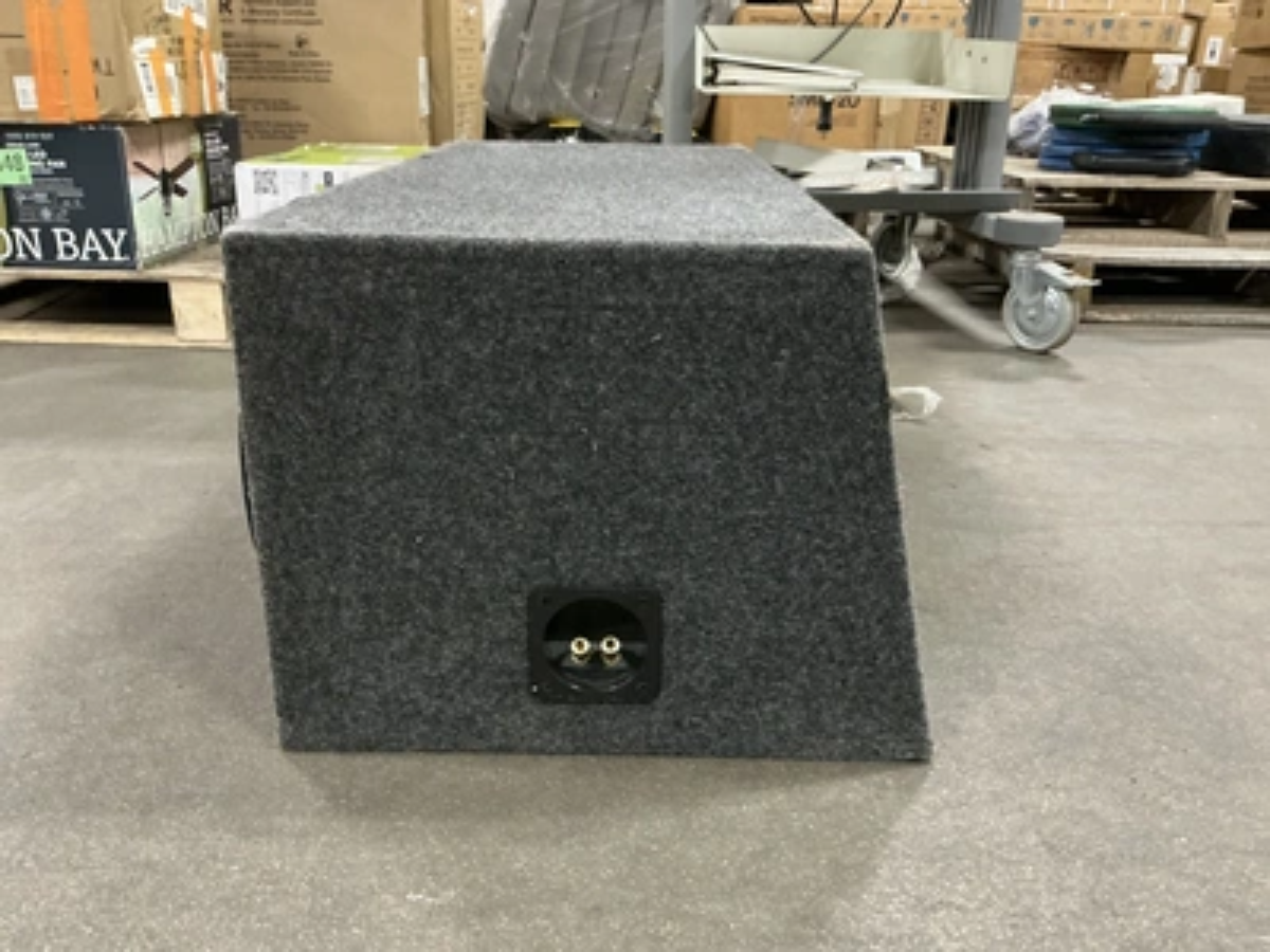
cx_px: 635
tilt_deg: -20.9
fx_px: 1027
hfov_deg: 63.4
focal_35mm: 28
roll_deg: -1.5
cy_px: 476
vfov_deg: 49.7
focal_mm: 3
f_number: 1.8
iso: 400
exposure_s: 1/30
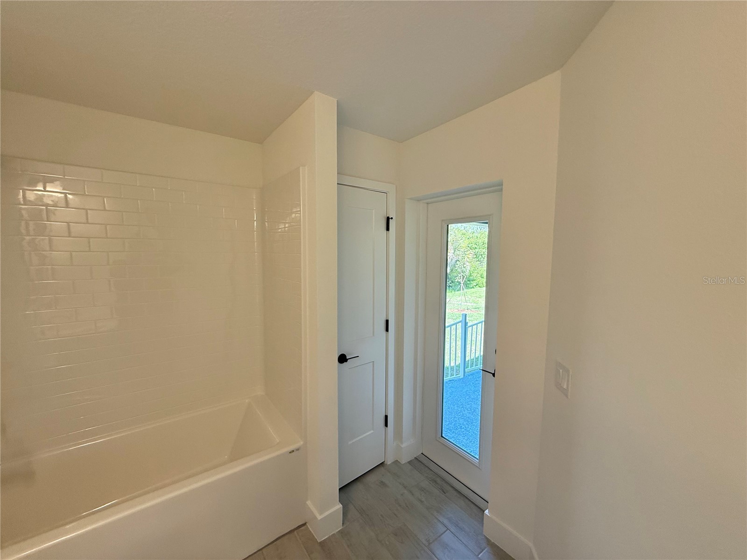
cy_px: 280
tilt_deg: -5.2
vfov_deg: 85.7
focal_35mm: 14
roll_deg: -0.1
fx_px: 302
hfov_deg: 102.1
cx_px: 374
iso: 100
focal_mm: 2.22
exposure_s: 1/120
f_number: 2.2
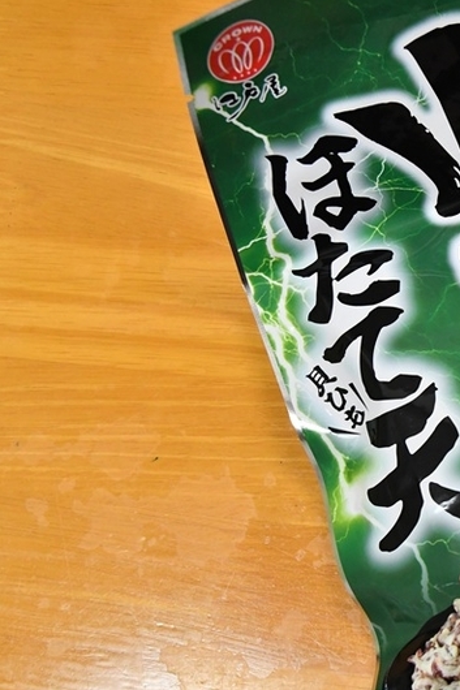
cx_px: 511
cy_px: 344
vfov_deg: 26.3
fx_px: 1477
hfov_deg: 17.1
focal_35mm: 77
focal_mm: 34
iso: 3200
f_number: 5.6
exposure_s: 1/125
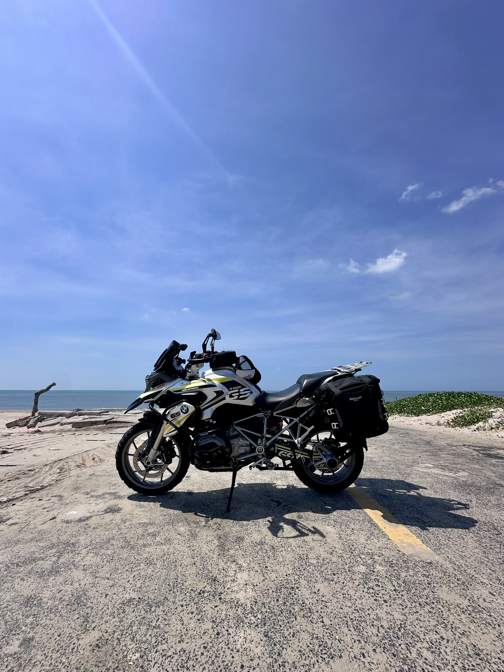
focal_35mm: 14
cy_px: 336
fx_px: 272
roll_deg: -0.9
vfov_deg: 102.1
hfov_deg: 85.7
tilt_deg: +12.7
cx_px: 252
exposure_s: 1/3040
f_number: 2.2
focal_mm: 2.22
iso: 50
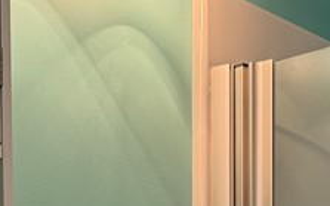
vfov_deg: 10.3
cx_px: 189
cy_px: 415
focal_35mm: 117
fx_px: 1051
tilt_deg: +0.6
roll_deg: +0.4
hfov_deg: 17.8
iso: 160
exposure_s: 1/140
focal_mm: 6.76
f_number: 1.78
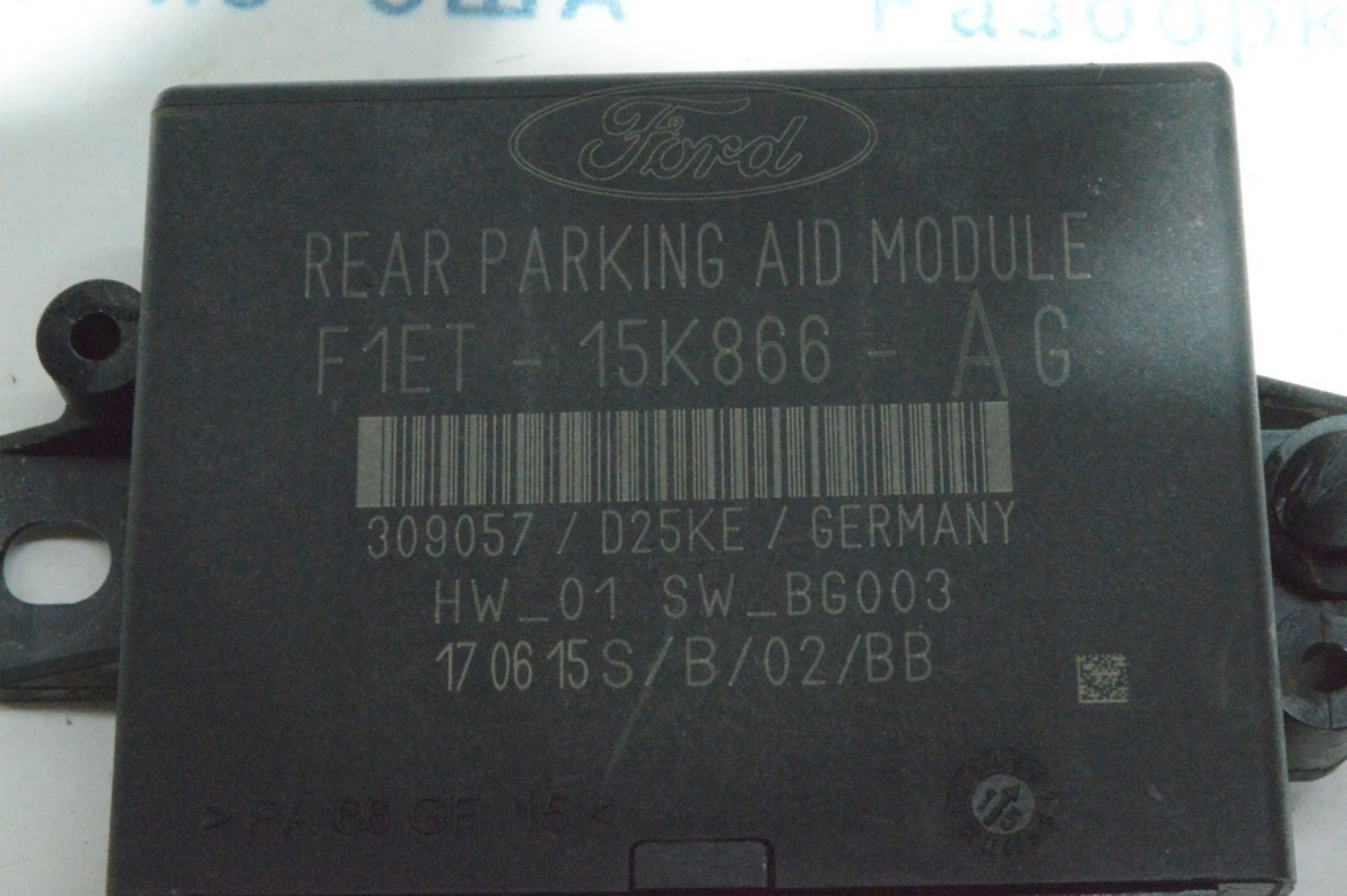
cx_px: 674
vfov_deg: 16.5
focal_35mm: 82
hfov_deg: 24.6
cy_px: 448
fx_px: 3084
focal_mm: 55
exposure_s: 1/50
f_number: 36
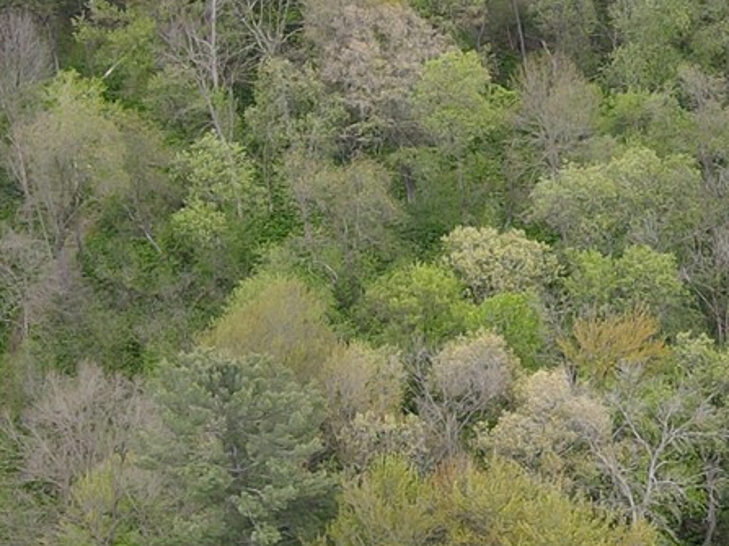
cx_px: 899
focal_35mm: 110
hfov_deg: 17.0
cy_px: 329
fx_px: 2316
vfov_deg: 13.4
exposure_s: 1/160
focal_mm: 4.5
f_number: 2.8
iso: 100
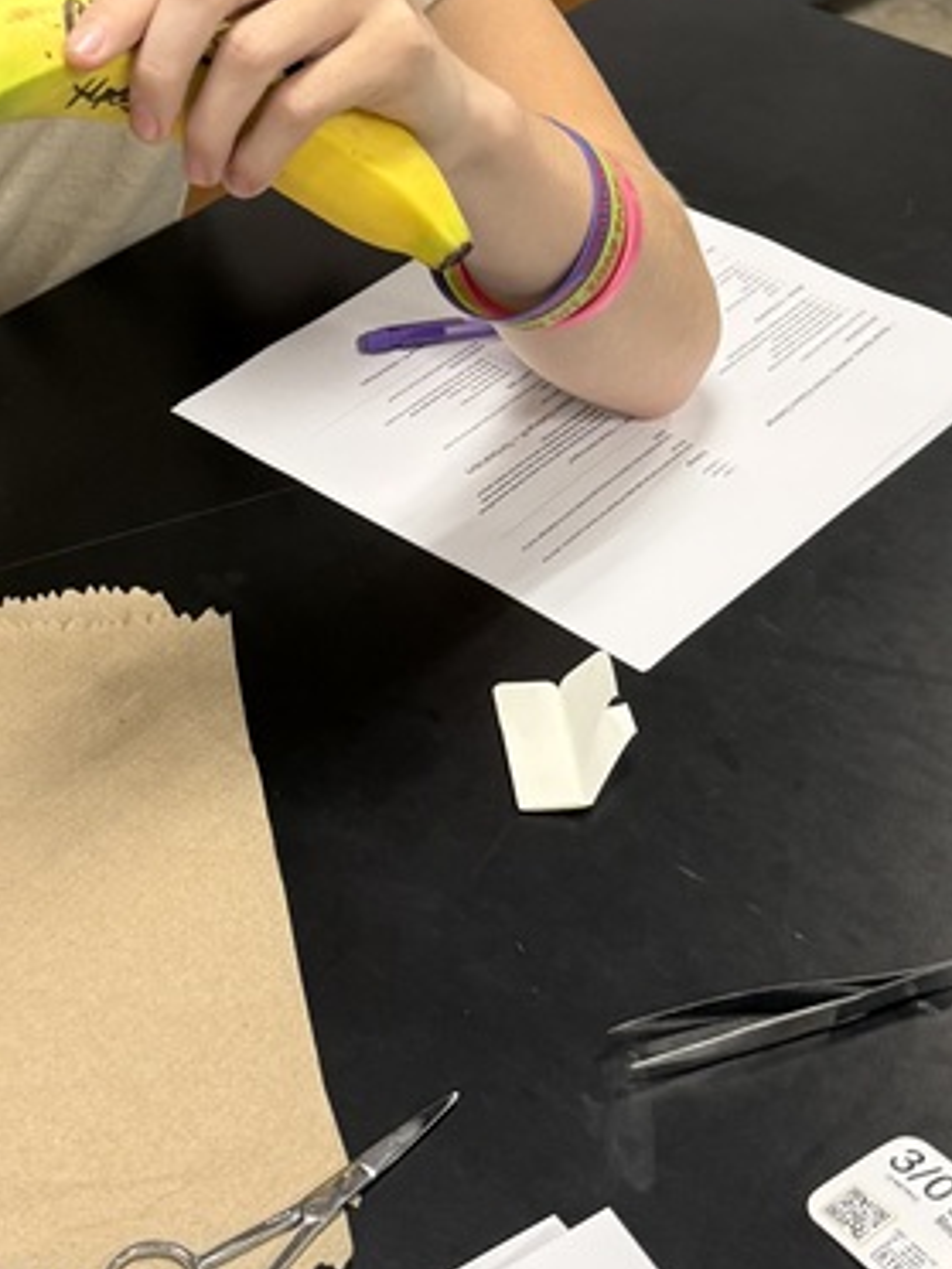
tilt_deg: -34.3
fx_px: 2420
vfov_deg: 29.0
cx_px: 160
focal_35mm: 66
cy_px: 327
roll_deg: -3.7
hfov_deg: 21.9
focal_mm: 6.76
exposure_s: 1/60
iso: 250
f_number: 1.78
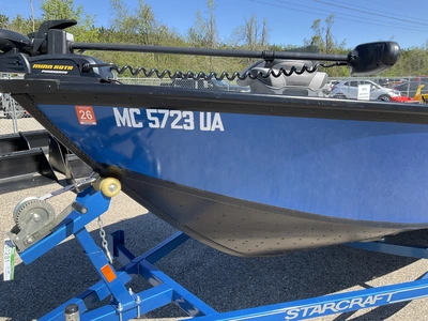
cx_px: 214
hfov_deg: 61.7
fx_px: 359
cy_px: 160
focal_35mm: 29
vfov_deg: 48.2
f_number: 1.8
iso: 25
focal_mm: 3
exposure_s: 1/613
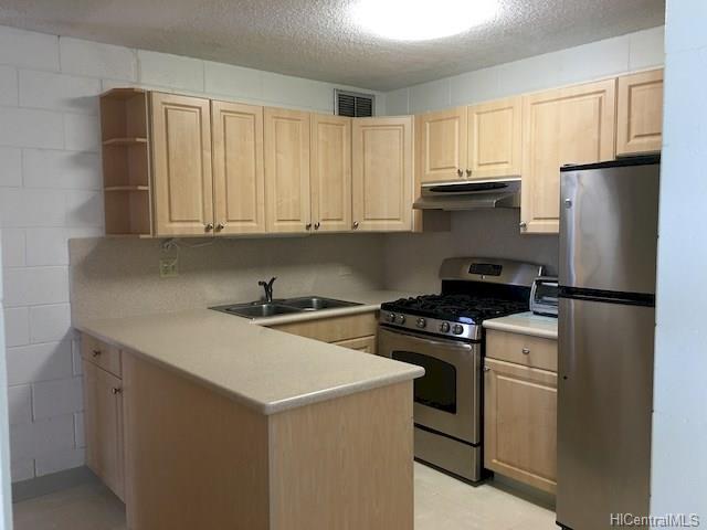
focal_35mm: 29
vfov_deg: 48.2
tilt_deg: -3.3
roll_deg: +1.0
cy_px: 265
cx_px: 354
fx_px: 592
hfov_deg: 61.7
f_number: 2.2
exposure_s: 1/15
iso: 50
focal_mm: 4.15
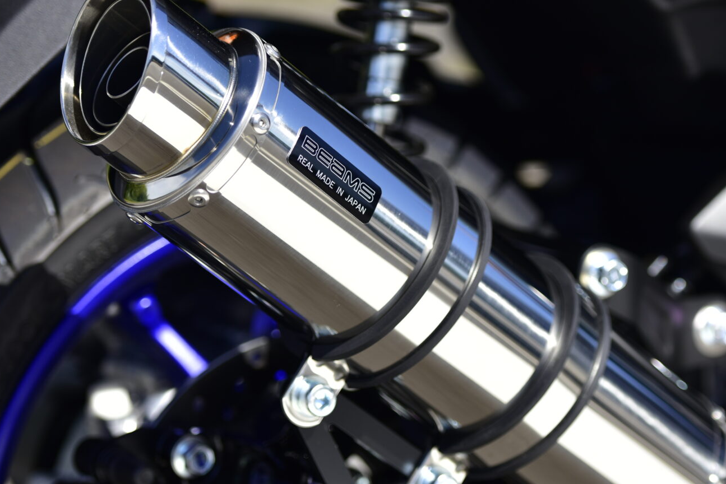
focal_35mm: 173
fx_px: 3489
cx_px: 445
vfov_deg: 7.9
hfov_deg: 11.9
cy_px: 266
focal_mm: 112
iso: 100
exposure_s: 1/1600
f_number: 2.8
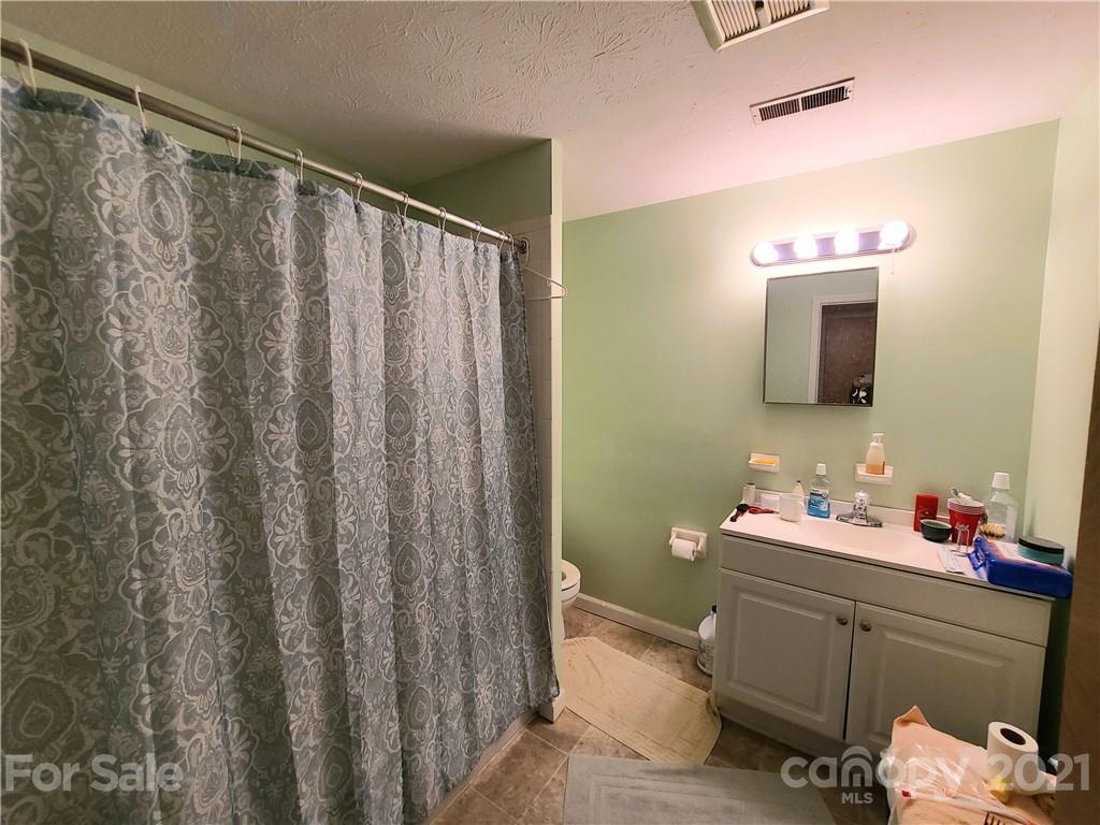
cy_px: 412
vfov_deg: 89.9
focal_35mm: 13
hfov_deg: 106.2
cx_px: 550
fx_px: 413
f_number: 2.2
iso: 320
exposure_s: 1/39.1
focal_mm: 2.2
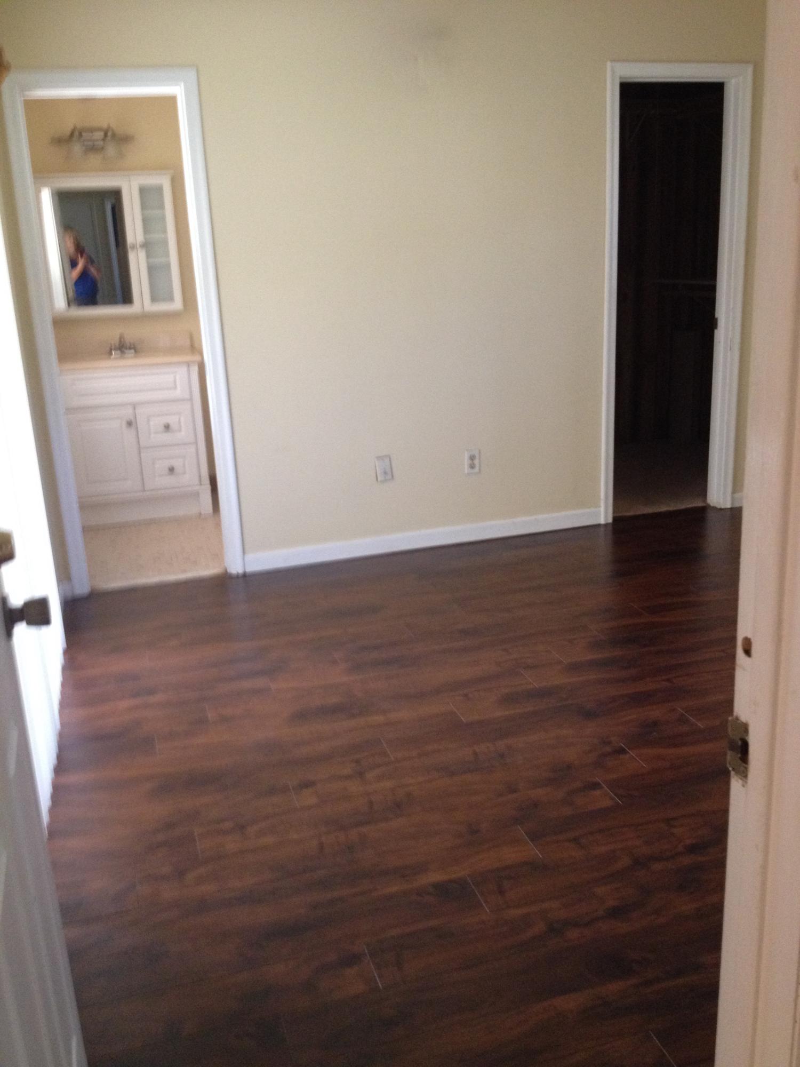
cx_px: 400
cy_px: 534
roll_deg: +3.1
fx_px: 1078
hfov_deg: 40.7
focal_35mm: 35
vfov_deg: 52.6
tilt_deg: -13.9
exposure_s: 1/20
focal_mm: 4.28
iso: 250
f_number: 2.4
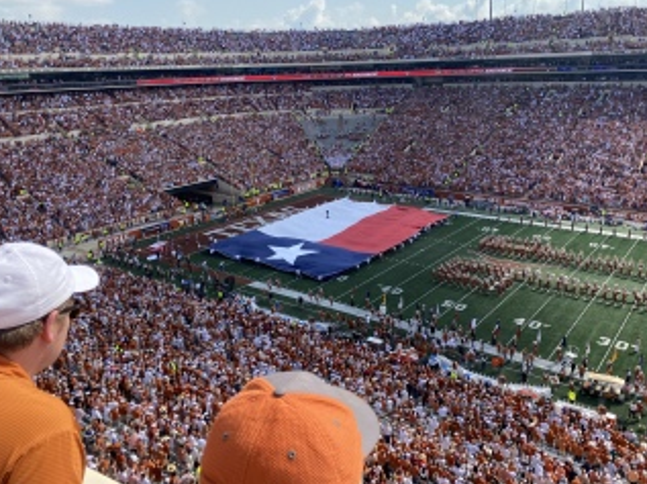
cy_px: 208
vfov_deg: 46.6
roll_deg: +1.8
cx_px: 343
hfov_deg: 60.0
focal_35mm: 30
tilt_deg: -13.4
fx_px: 560
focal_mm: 4.25
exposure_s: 1/2066
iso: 32
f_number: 1.8
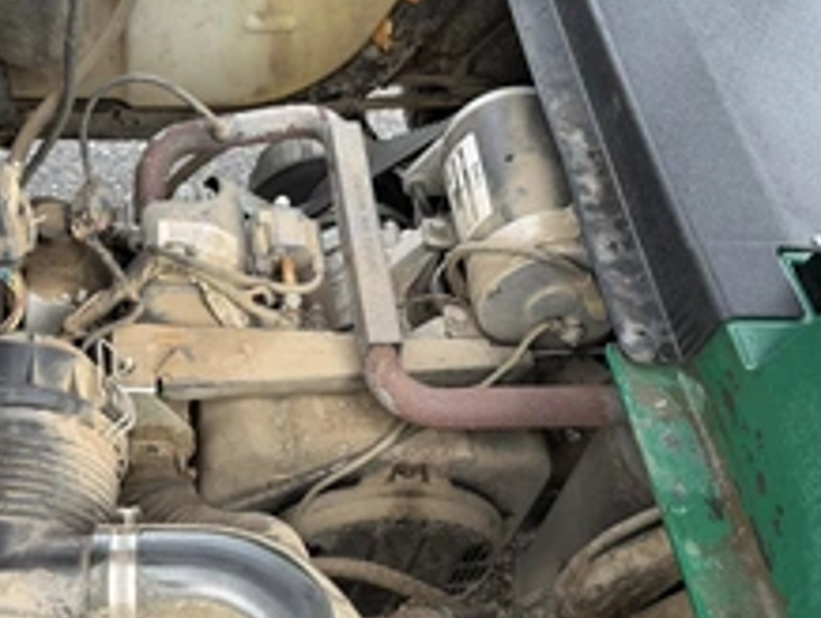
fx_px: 1045
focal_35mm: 44
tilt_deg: -49.3
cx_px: 298
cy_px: 362
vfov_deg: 32.9
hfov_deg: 42.5
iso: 125
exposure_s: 1/121
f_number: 1.78
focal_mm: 6.76
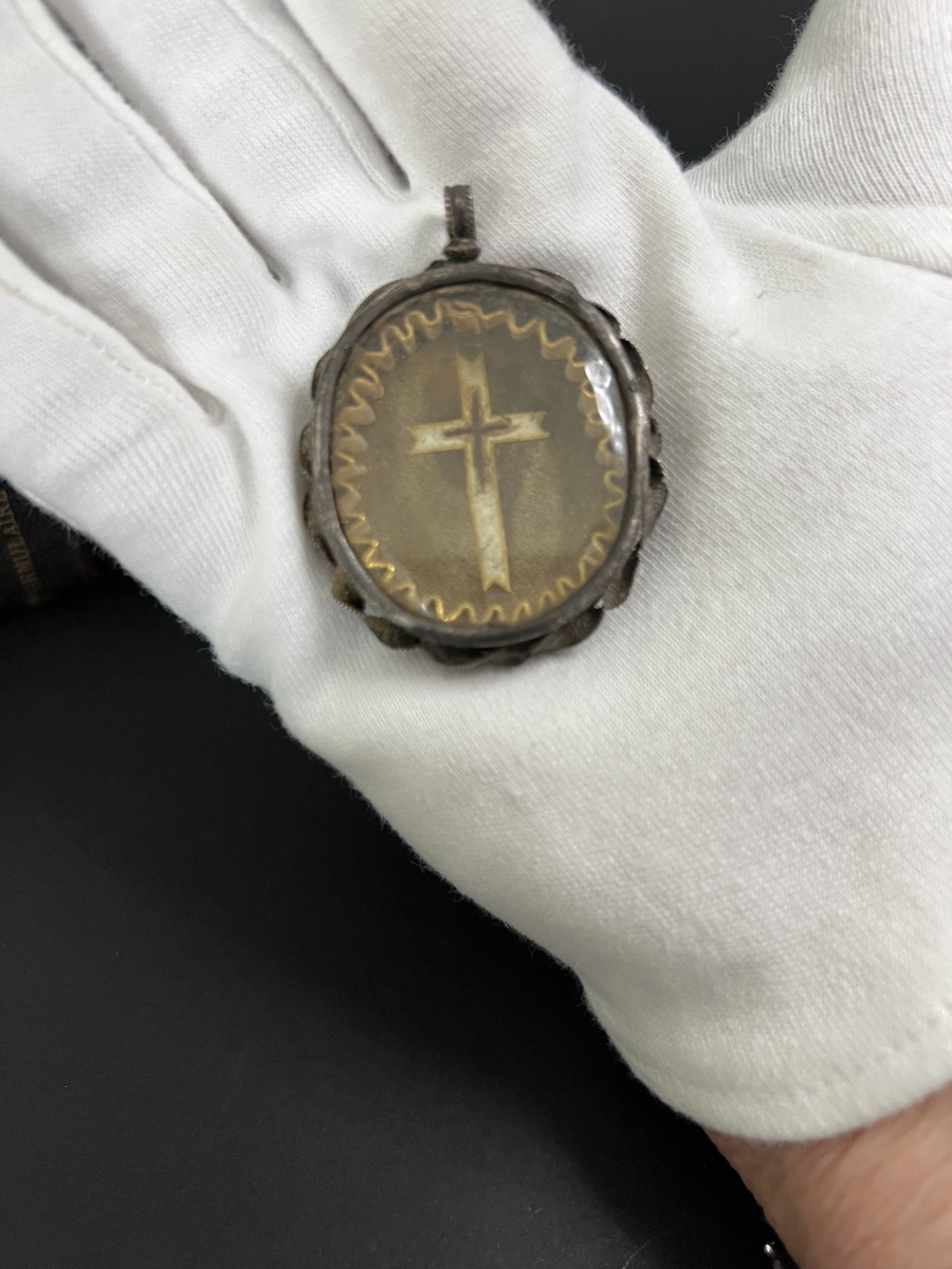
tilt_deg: -47.0
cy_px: 634
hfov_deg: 53.1
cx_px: 476
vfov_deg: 67.3
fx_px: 953
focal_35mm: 26
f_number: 1.5
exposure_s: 1/70
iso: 125
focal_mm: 5.7
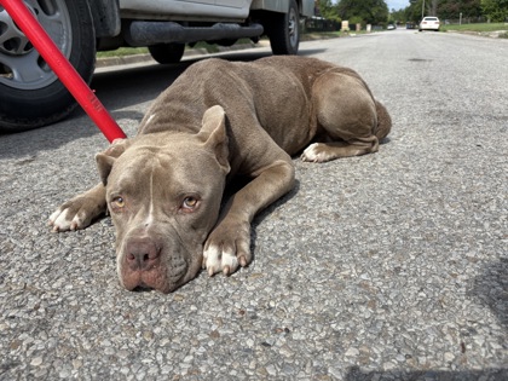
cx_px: 254
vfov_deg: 53.1
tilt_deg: -20.8
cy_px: 190
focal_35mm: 26
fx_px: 382
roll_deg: +2.7
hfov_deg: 67.3
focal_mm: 5.96
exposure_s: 1/3311
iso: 50
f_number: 1.6
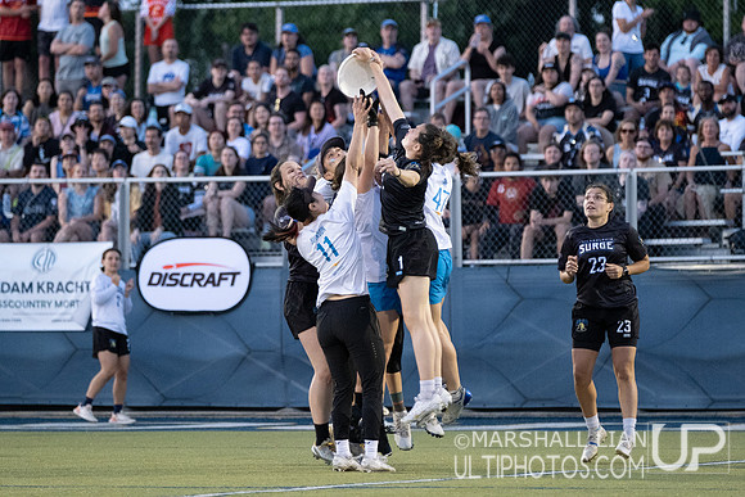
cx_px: 357
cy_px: 175
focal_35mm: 241
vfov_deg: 5.7
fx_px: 4993
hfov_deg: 8.5
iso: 2500
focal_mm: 124.3
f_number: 2.8
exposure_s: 1/1000
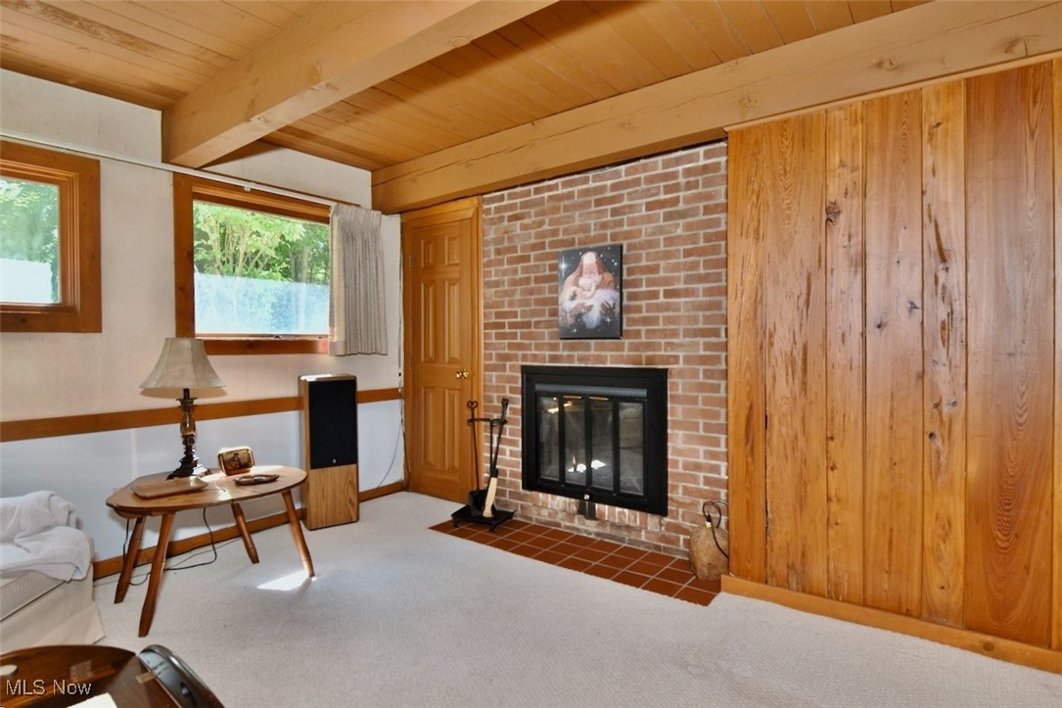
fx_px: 509
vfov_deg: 69.6
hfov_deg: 92.5
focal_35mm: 17
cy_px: 354
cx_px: 531
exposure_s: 1/30
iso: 200
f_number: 6.3
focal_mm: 11.5
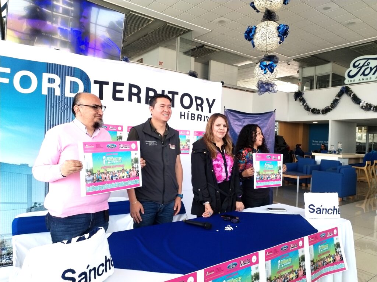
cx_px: 188
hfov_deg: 61.7
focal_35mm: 29
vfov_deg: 48.2
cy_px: 141
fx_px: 316
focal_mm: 4.75
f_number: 1.8
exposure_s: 1/100
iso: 190
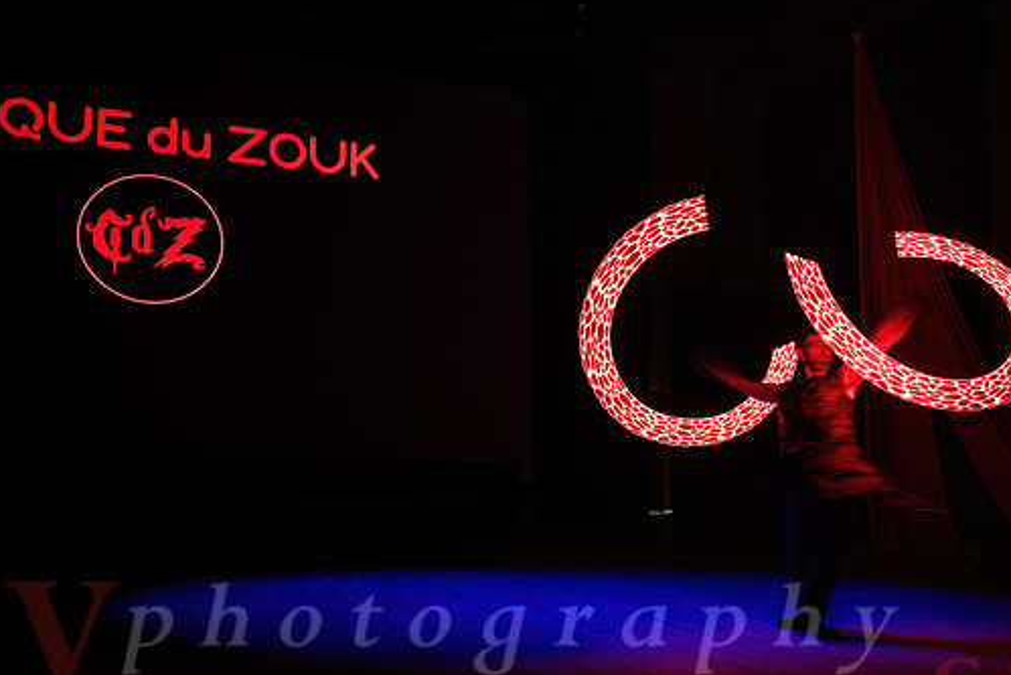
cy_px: 401
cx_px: 562
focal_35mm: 35
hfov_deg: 54.3
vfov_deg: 37.7
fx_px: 983
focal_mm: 26.5
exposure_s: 1/4
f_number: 4
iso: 400
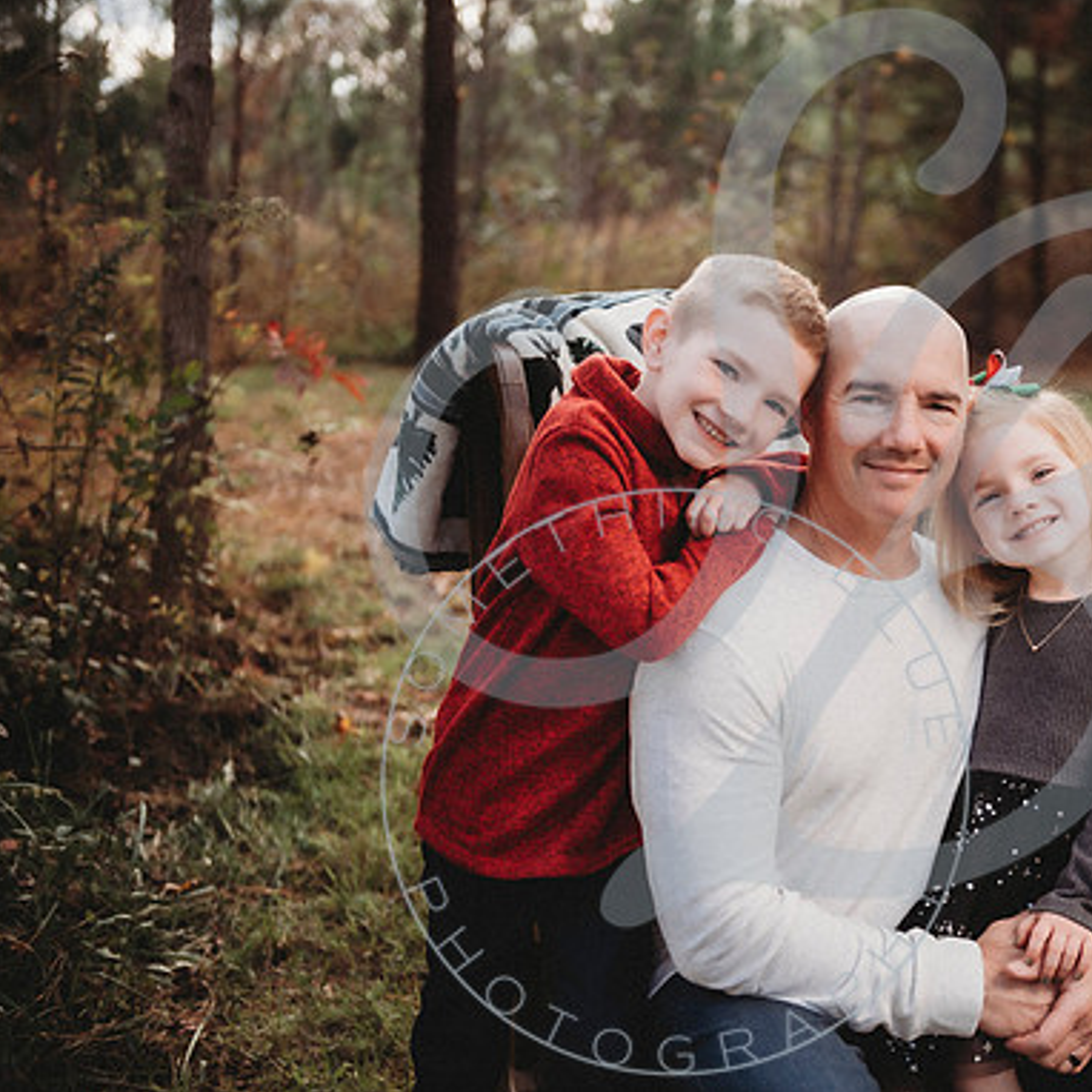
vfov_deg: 27.7
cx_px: 818
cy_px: 542
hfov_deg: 27.3
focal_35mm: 62
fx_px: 2213
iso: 100
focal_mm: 48
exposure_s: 1/320
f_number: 2.8
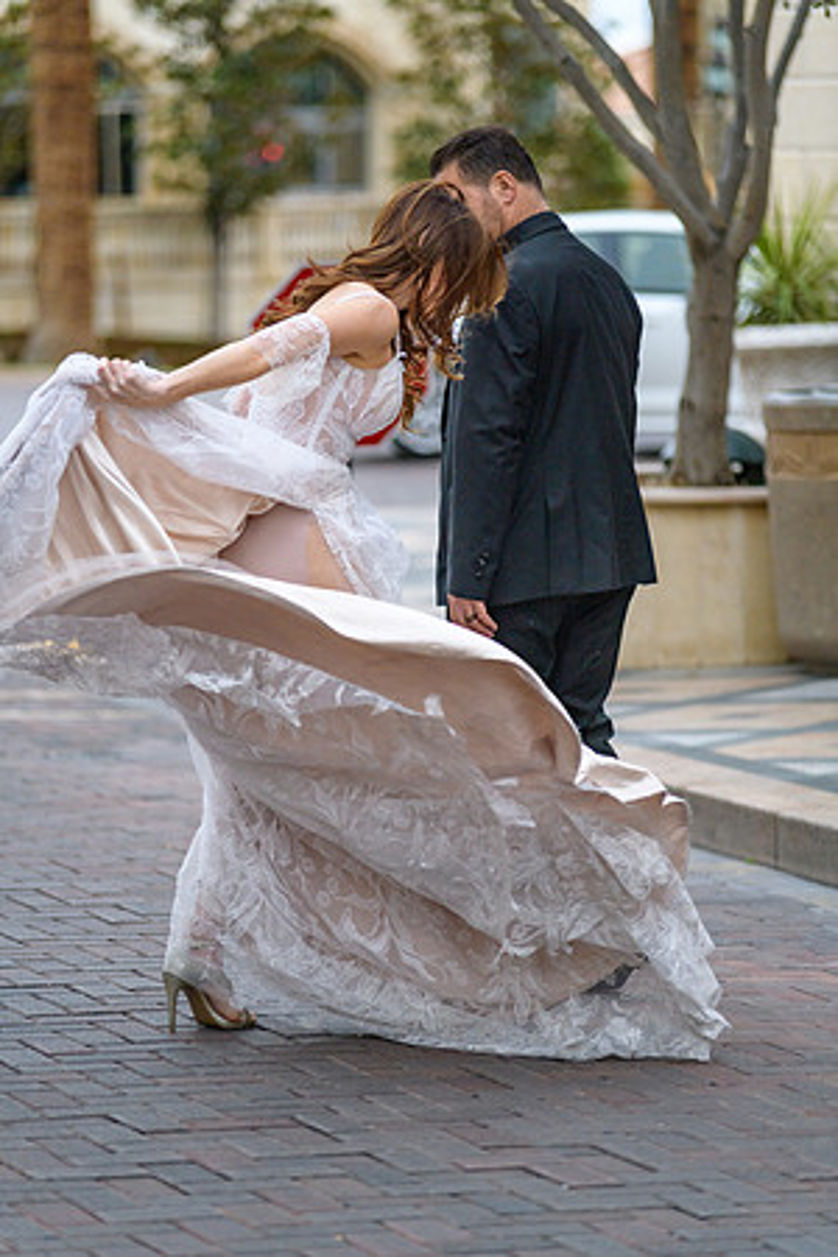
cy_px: 628
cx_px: 419
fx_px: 5412
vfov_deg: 13.2
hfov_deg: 8.9
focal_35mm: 155
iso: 250
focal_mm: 155
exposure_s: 1/3200
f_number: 2.8
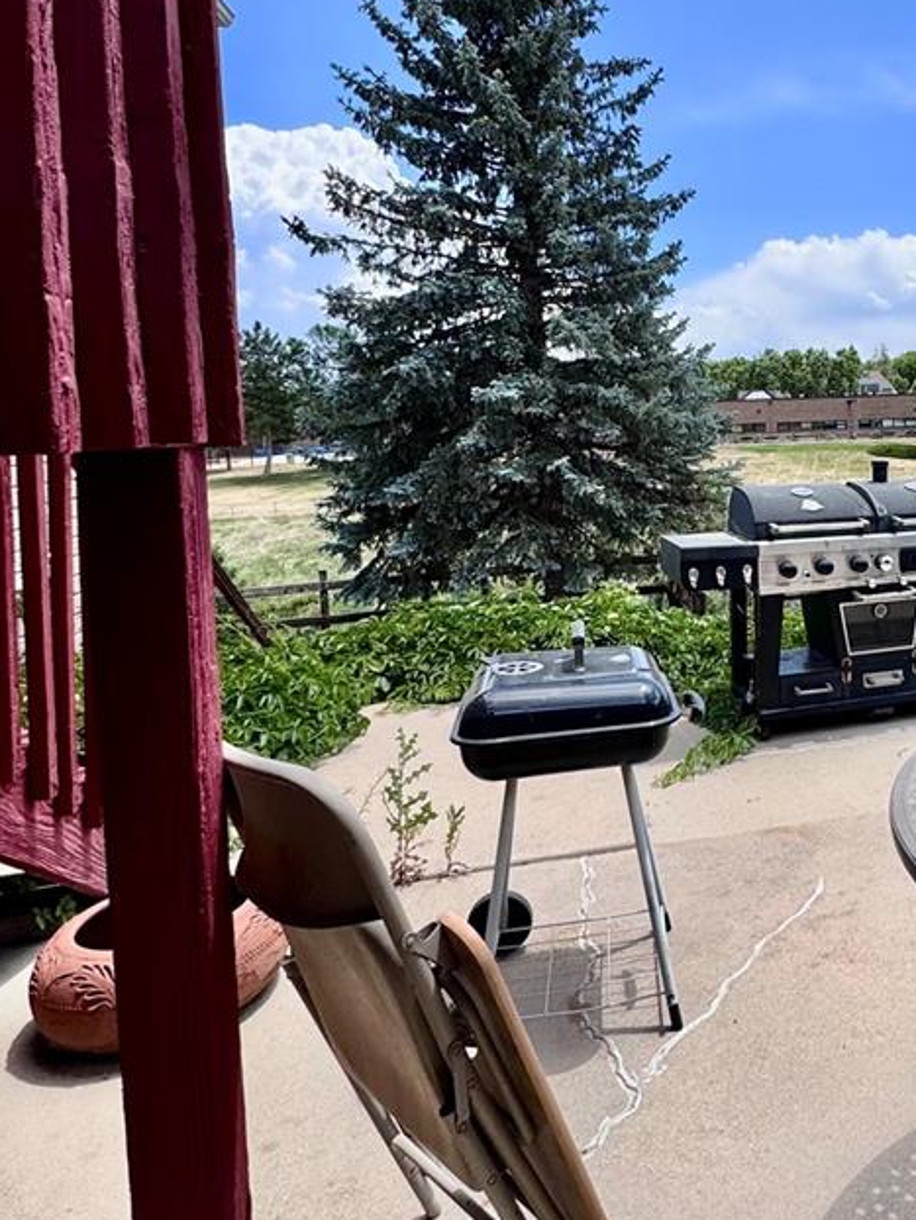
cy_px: 461
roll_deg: +3.0
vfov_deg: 64.4
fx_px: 952
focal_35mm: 27
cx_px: 845
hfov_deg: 45.8
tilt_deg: -3.7
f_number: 2.2
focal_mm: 2.22
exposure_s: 1/2083
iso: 50
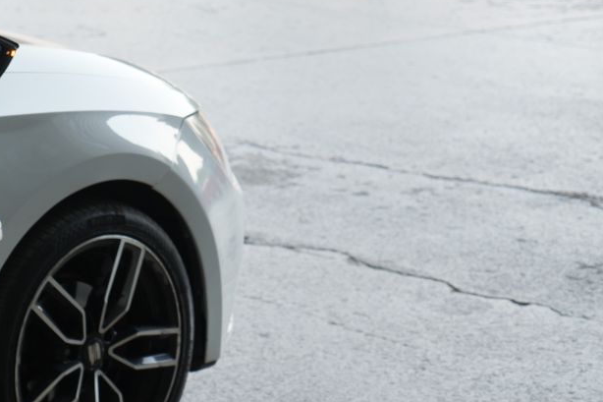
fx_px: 2880
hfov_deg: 11.7
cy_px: 54
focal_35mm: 172
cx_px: -150
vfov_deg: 8.0
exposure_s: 1/160
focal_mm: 66
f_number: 4.5
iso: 100
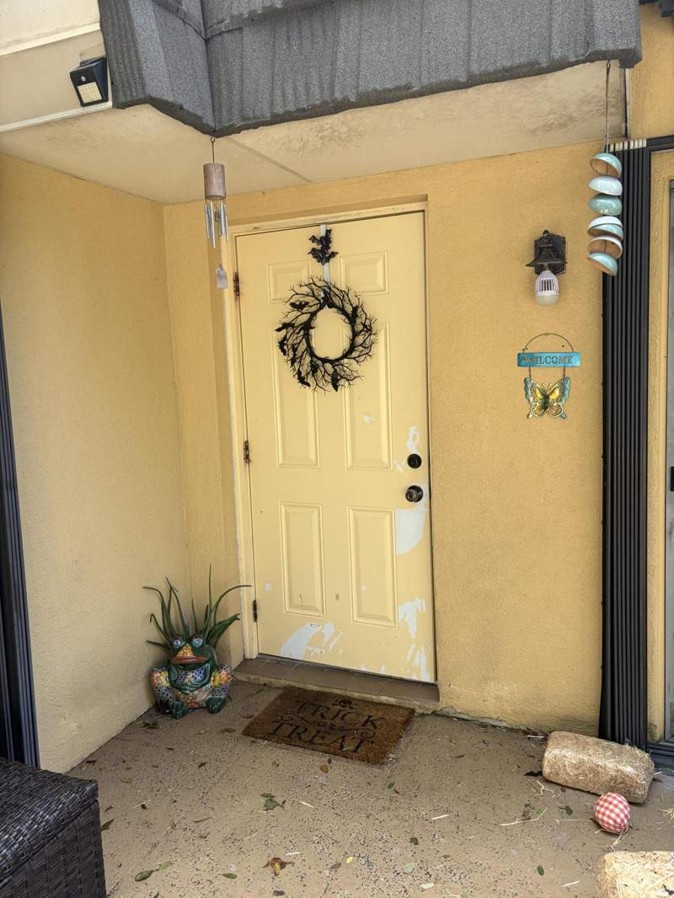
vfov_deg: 67.3
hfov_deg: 53.1
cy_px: 449
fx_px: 675
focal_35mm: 26
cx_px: 337
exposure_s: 1/407
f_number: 1.6
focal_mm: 5.96
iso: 64
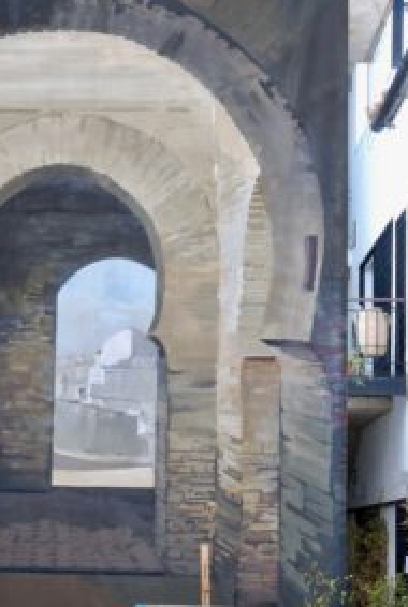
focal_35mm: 90
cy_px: 371
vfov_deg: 22.5
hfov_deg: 15.1
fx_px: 1522
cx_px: 59
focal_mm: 34
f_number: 5.6
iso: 200
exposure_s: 1/125
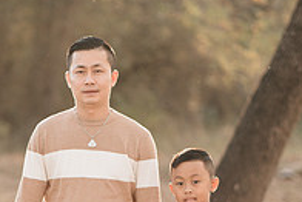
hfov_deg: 8.1
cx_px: 3
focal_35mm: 252
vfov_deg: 5.4
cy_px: 263
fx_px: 2115
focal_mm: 85
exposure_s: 1/500
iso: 125
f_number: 1.8
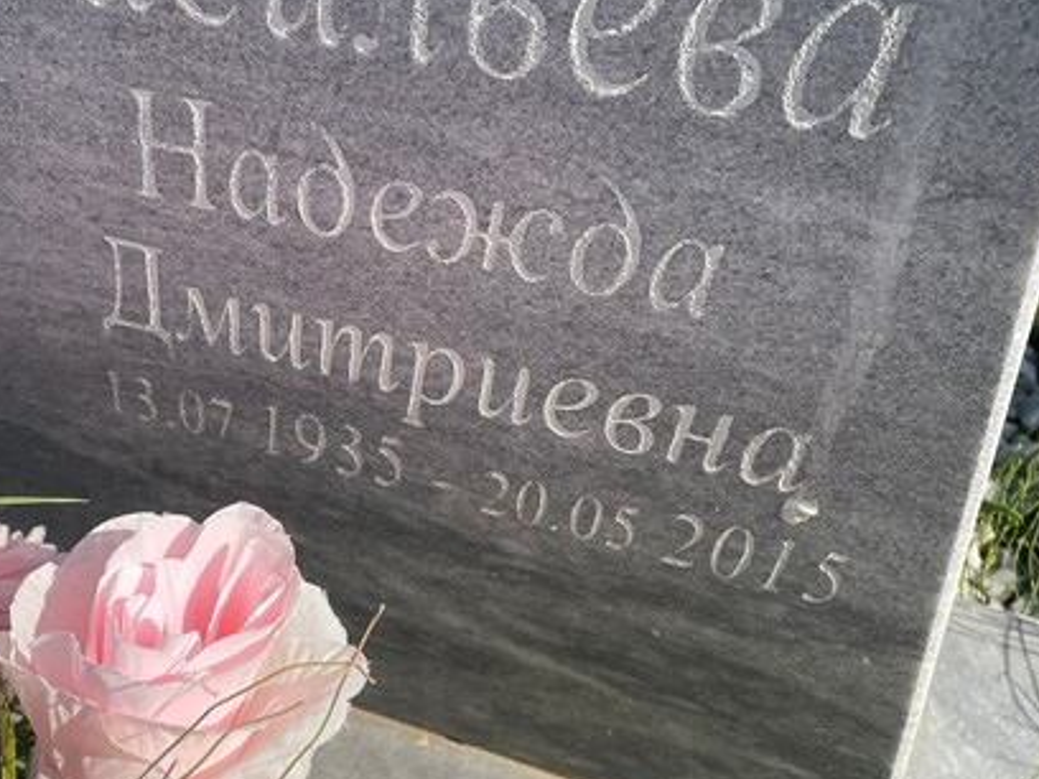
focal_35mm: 51
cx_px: 407
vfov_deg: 28.6
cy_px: 420
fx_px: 1531
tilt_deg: -49.7
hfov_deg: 37.3
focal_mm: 4.2
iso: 32
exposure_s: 1/2959
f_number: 1.6
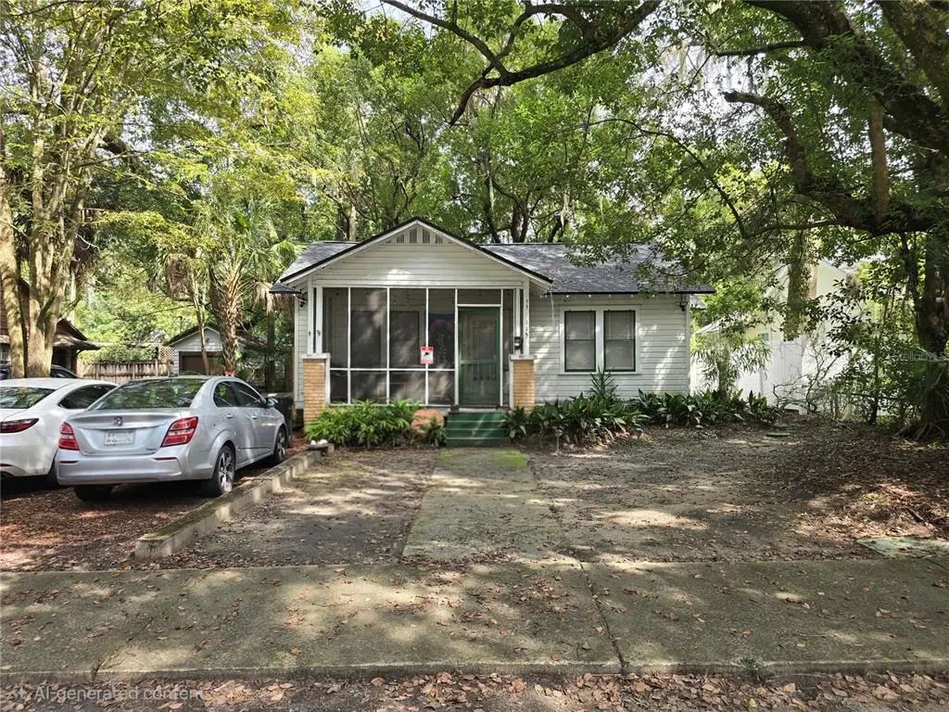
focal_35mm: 23
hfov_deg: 73.9
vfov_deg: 58.9
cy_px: 356
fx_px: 631
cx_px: 474
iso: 40
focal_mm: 6.3
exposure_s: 1/182
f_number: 1.7
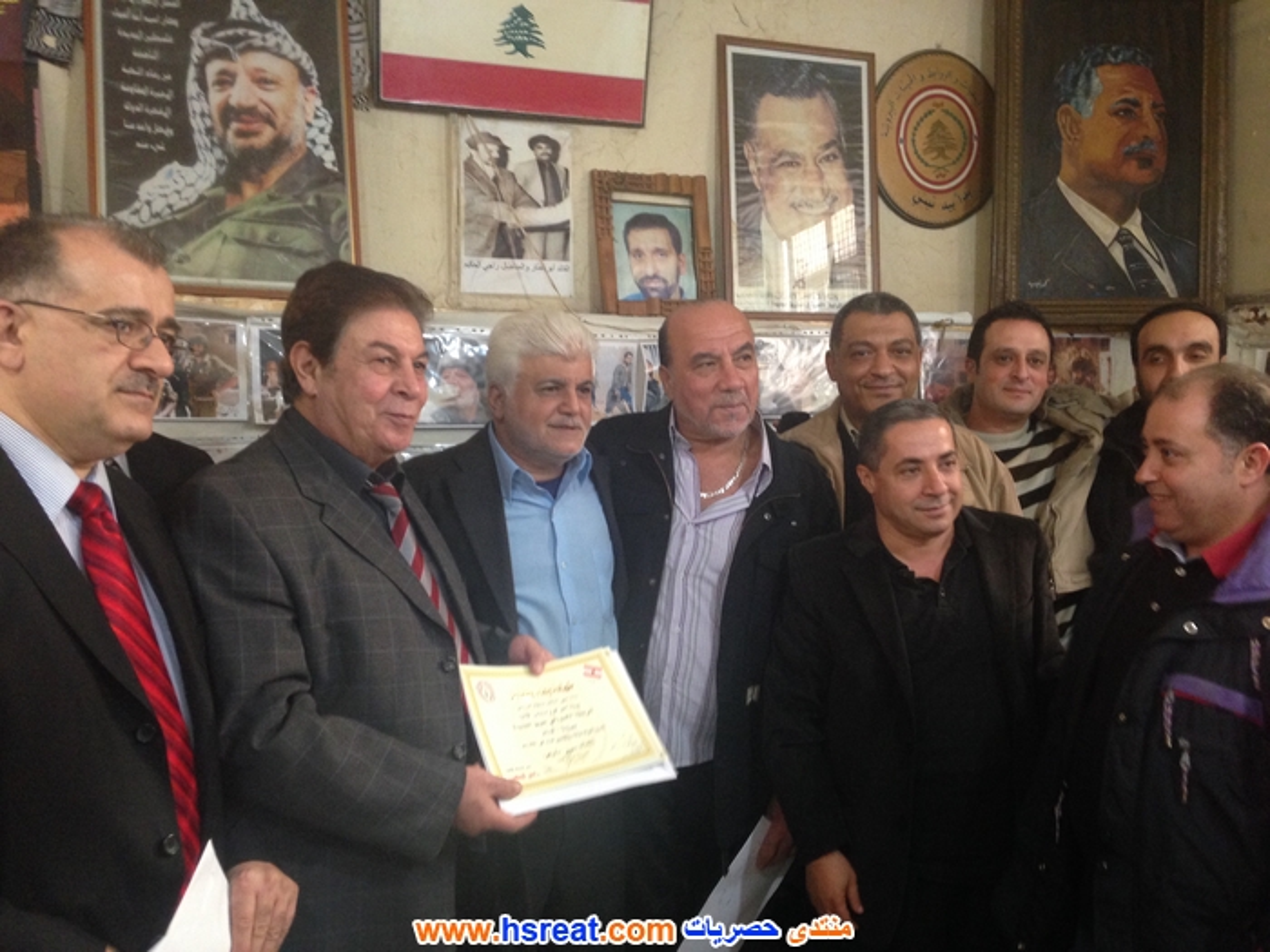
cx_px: 635
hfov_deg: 55.4
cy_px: 476
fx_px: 1211
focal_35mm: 33
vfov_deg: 42.9
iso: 250
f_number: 2.4
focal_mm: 4.12
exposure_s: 1/20
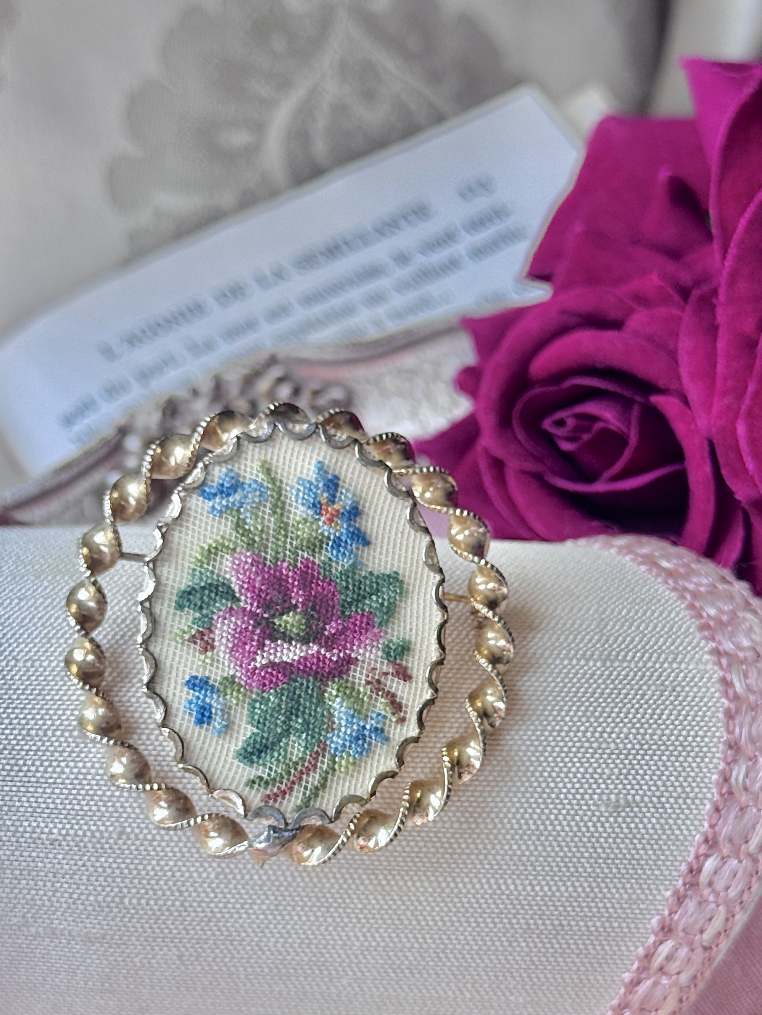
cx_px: 348
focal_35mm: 69
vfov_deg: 28.1
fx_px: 2025
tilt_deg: -54.8
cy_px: 598
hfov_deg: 21.3
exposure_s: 1/334
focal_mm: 6.76
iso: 64
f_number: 1.78
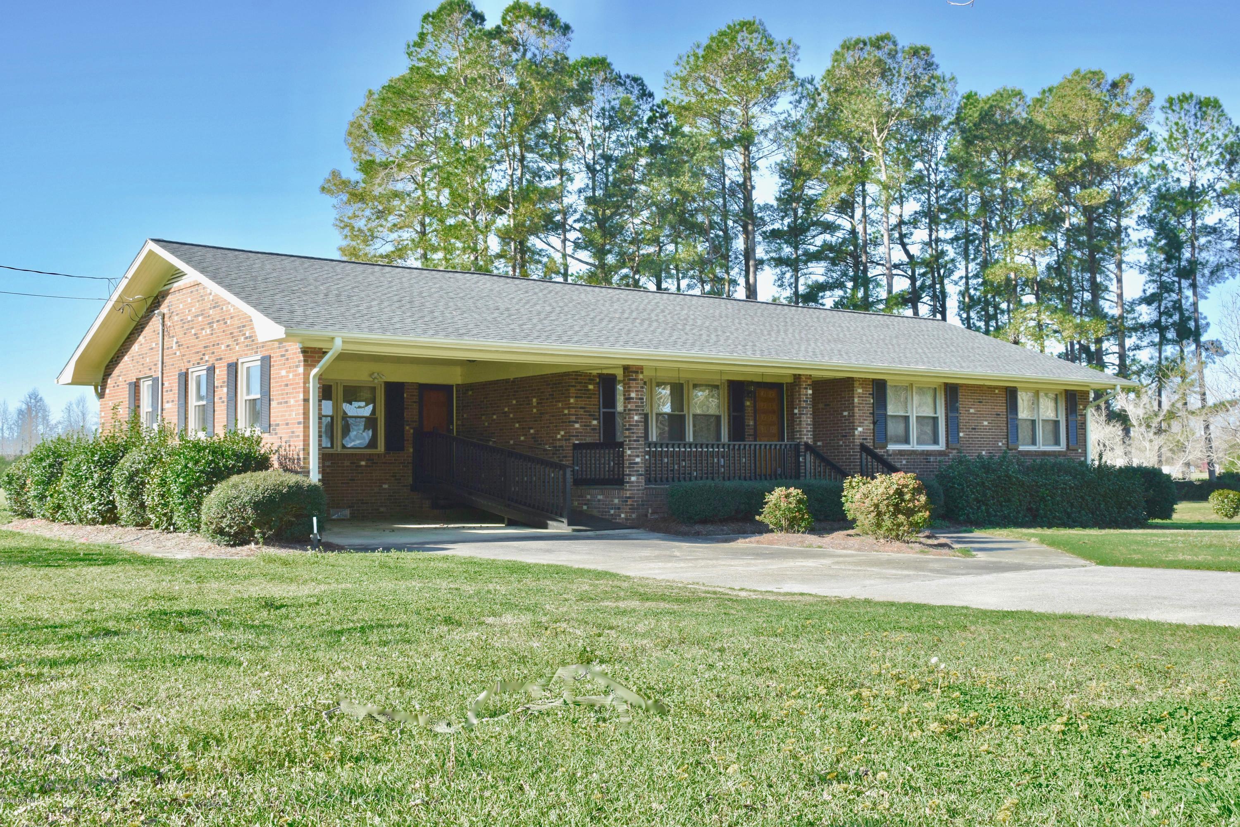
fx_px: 1240
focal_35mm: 36
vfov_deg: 36.9
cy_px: 414
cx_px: 620
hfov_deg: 53.1
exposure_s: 1/250
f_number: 8
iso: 280
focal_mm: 24
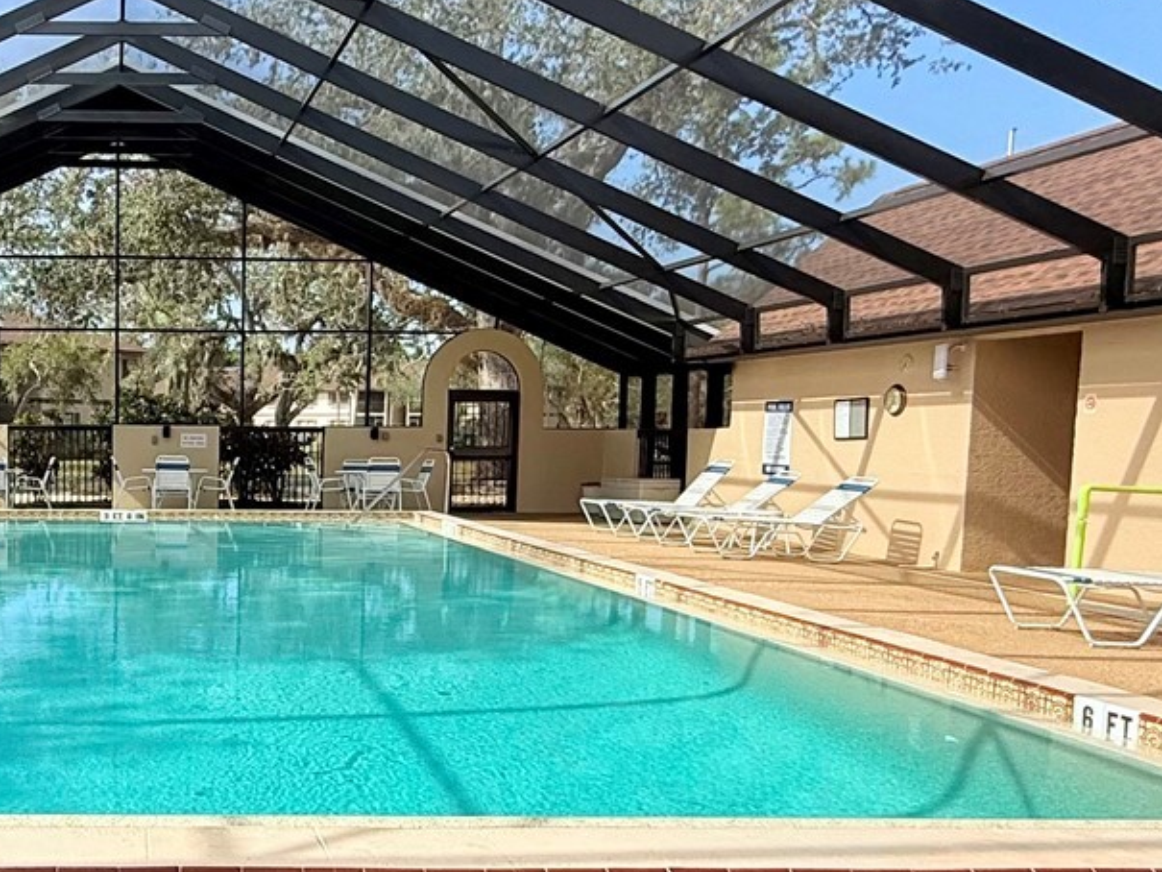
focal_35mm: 37
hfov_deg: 45.6
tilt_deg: -4.1
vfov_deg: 38.4
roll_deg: +0.3
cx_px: 125
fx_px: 1242
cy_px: 545
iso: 50
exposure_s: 1/928
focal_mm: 2.22
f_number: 2.2
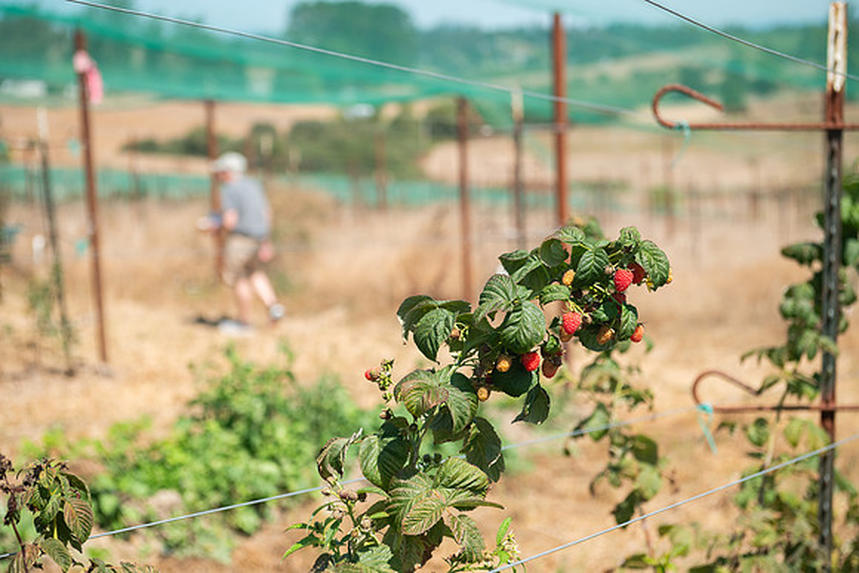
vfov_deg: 19.5
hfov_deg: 28.8
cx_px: 430
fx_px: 1671
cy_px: 286
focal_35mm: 70
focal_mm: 70
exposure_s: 1/4000
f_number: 4
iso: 500
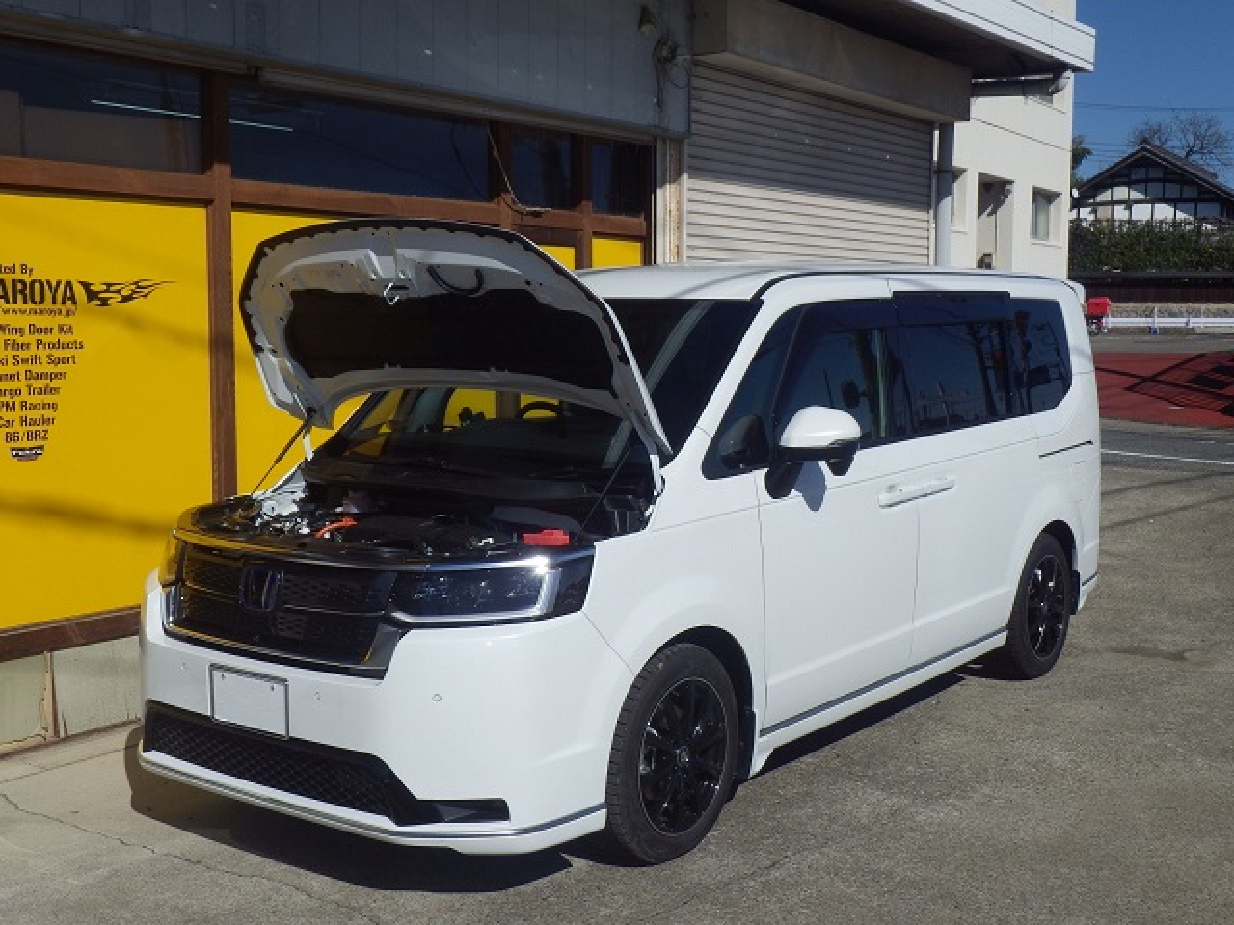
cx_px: 617
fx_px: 1497
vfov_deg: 34.3
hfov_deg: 44.8
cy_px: 462
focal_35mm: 42
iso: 125
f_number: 5
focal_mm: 7.5
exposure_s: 1/1250
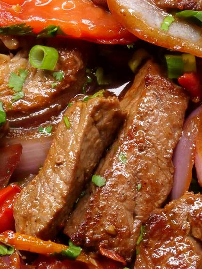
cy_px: 311
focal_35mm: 140
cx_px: 94
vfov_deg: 13.7
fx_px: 1088
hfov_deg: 10.6
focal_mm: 25
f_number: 10
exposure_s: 1/60
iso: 2000
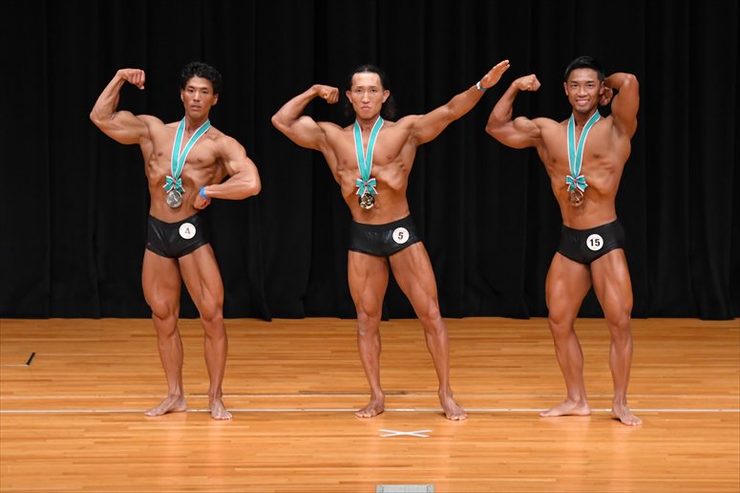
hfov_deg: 8.6
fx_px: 4931
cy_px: 246
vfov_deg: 5.7
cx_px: 370
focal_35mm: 240
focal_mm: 160
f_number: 5.6
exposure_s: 1/400
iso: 3200
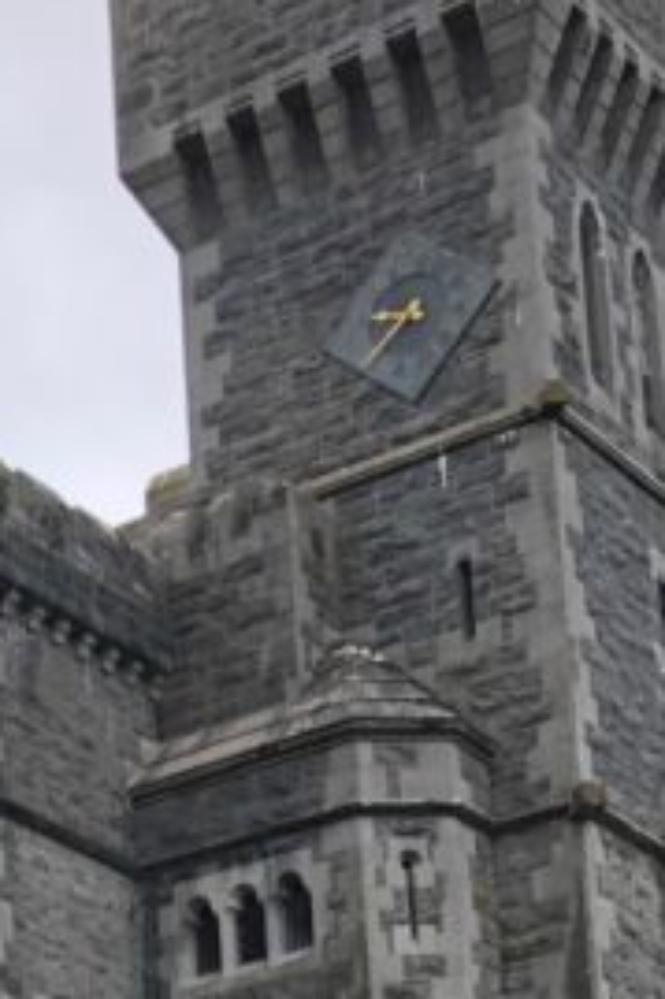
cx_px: -580
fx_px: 3079
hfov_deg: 11.3
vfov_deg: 17.0
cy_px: 1415
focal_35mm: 111
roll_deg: -0.7
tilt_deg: +11.4
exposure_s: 1/232
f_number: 1.8
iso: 20
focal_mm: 3.99
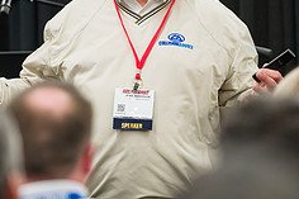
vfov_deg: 2.8
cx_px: 158
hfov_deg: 4.2
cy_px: 61
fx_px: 4083
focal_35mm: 492
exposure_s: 1/400
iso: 1600
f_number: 3.2
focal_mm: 200
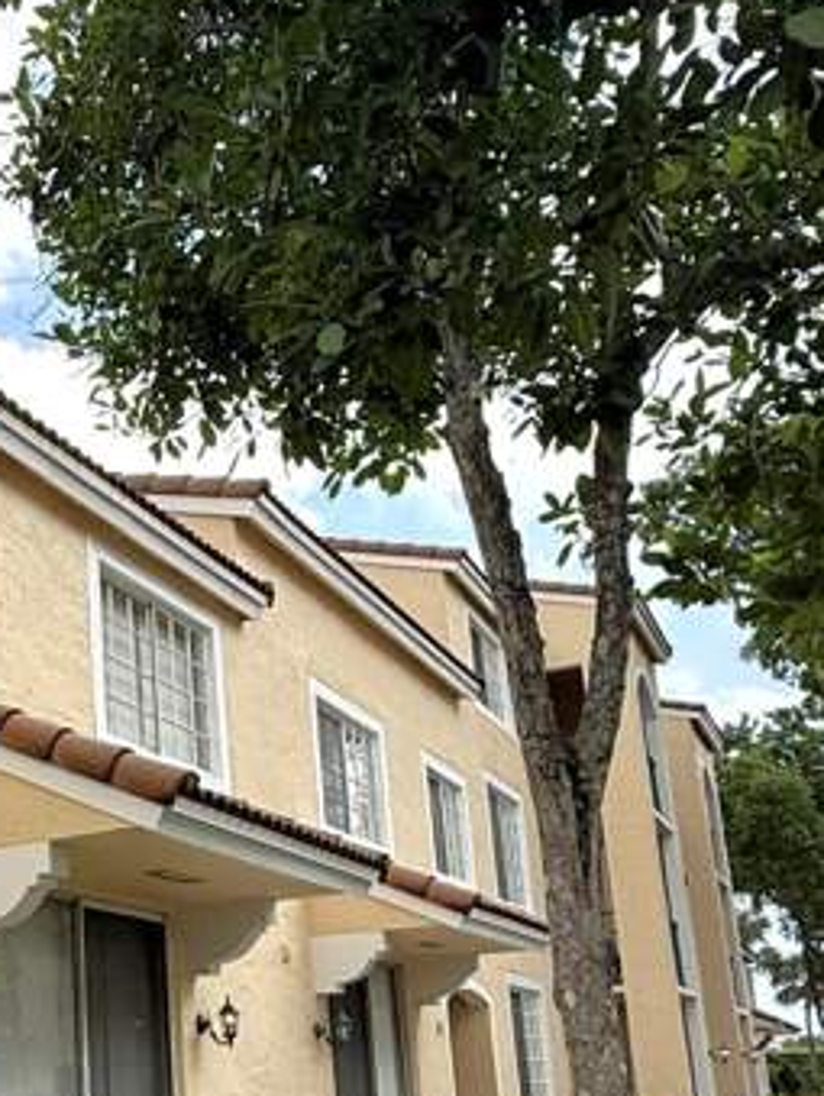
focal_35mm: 44
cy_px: 747
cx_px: 6
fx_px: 1394
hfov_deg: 30.7
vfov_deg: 42.2
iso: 64
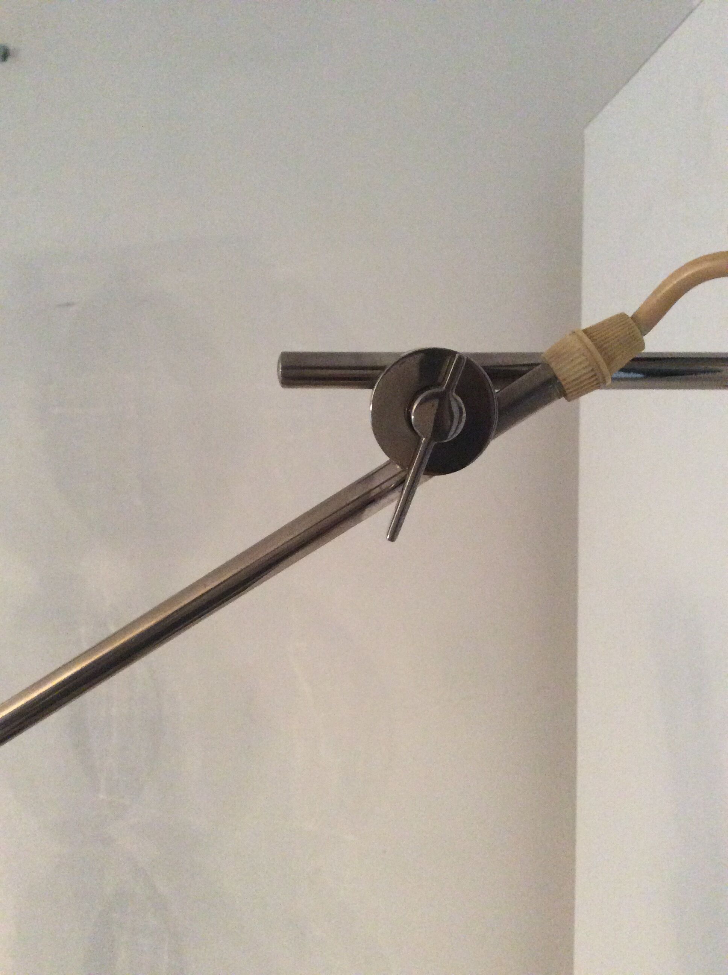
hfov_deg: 44.1
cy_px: 488
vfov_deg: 56.9
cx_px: 364
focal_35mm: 32
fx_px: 900
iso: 250
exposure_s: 1/20
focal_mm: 3.3
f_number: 2.4
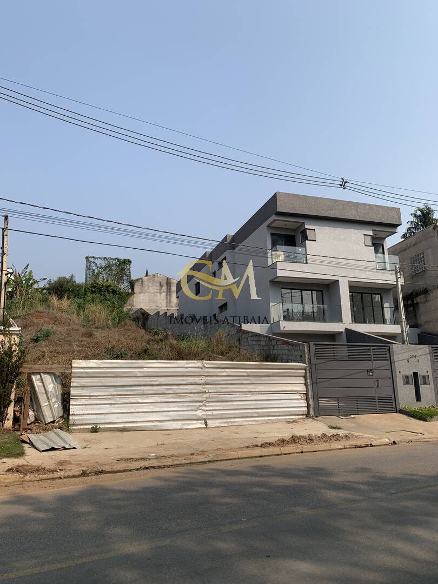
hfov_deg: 53.1
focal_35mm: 26
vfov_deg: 67.3
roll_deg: +1.3
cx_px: 219
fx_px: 439
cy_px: 292
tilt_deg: +15.0
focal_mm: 4.25
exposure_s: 1/2994
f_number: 1.8
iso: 25
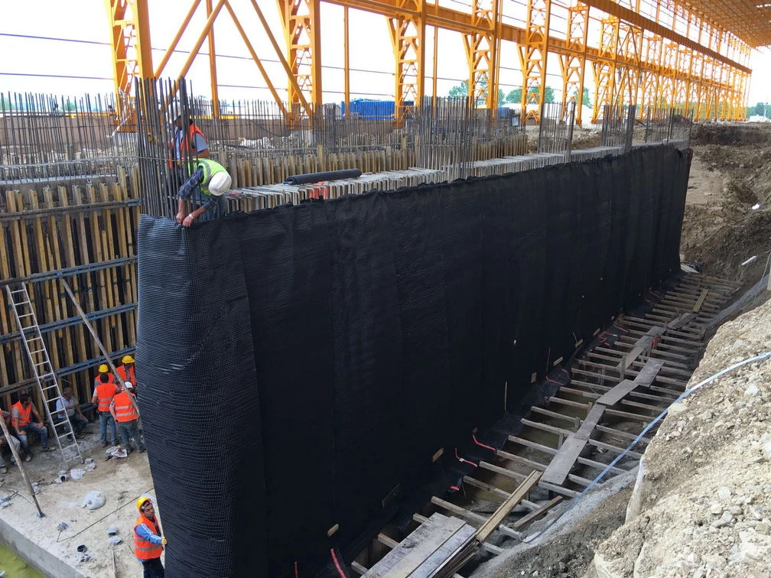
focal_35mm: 29
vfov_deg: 48.2
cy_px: 289
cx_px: 386
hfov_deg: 61.7
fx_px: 646
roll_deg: +0.4
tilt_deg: -11.1
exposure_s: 1/117
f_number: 2.2
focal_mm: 4.15
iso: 25
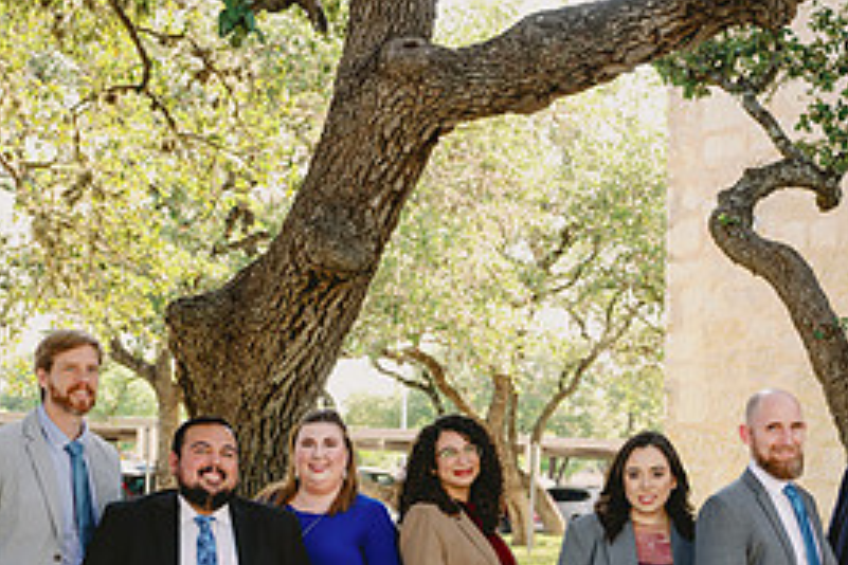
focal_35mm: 87
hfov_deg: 23.3
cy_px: 551
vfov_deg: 15.5
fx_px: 2049
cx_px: 502
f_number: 3.5
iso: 200
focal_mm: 40
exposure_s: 1/160
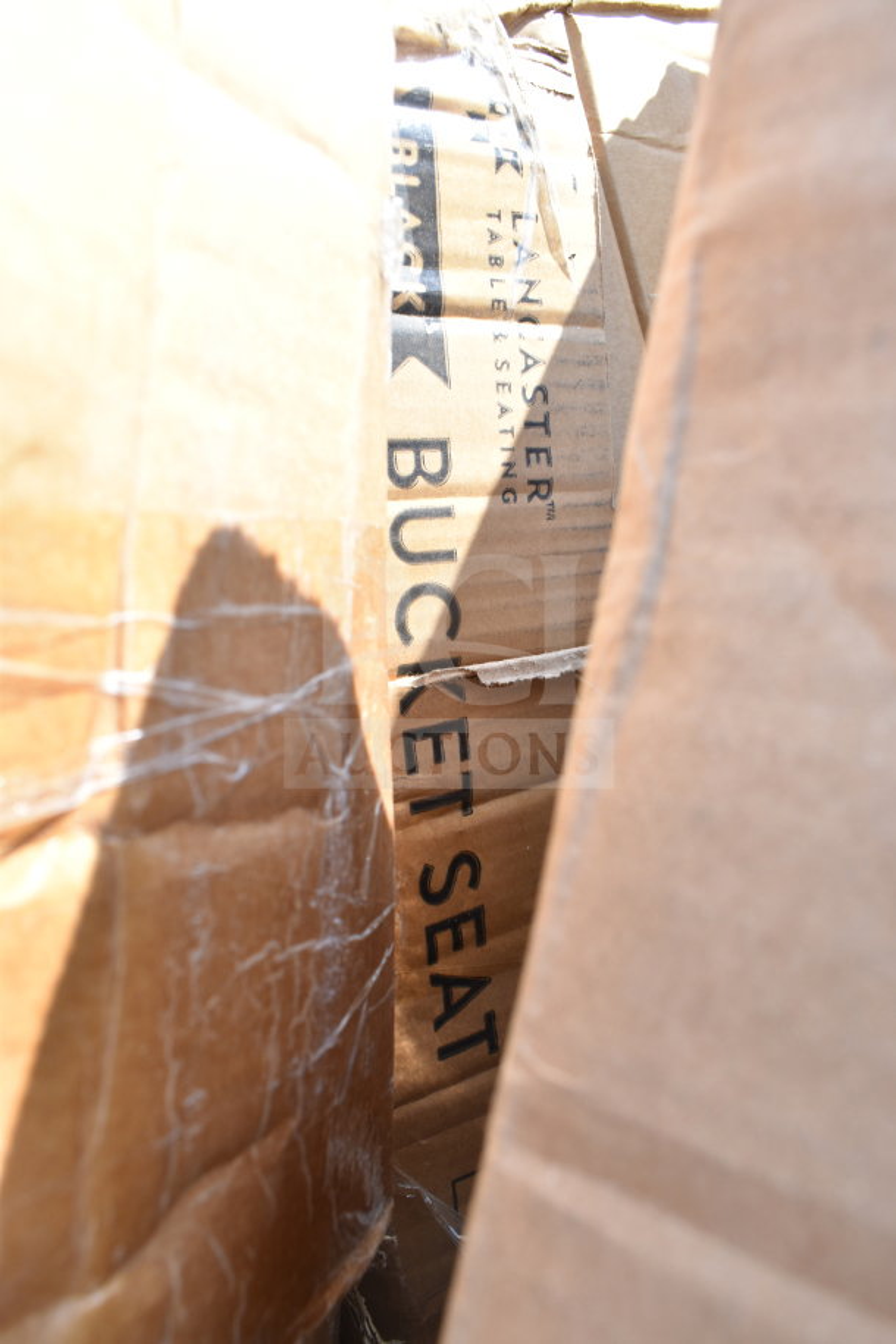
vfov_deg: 67.4
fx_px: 1008
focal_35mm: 27
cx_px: 448
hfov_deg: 47.9
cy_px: 672
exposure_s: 1/160
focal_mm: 18
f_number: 6.3
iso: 200
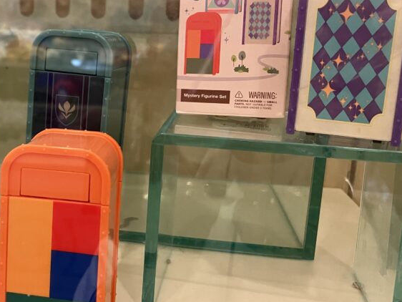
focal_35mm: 51
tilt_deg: -10.9
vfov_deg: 28.6
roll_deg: -2.3
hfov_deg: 35.8
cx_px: 60
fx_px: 593
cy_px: 148
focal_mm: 3.99
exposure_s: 1/50
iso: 125
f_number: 1.8
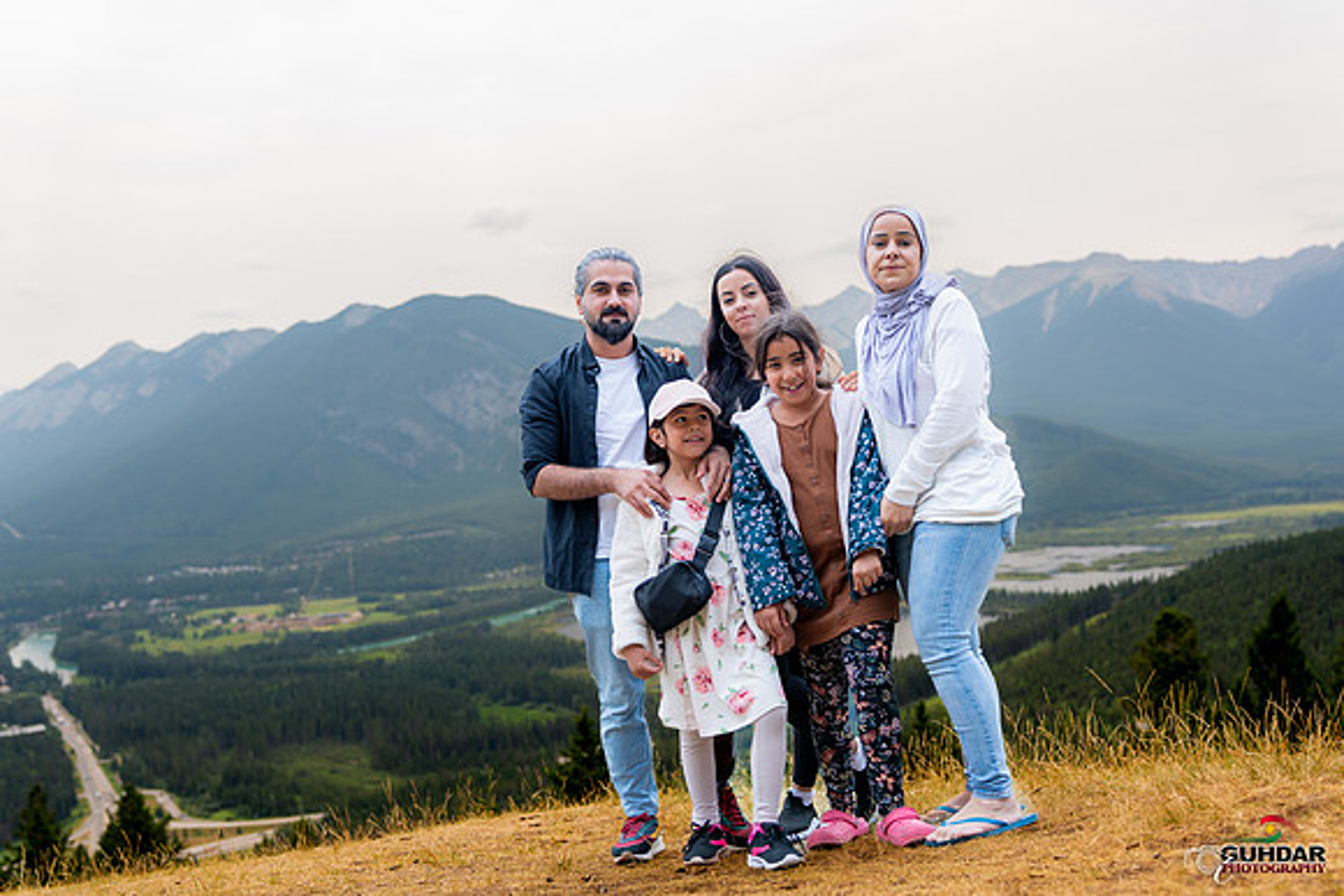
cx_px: 672
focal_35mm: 35
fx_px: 1307
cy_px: 448
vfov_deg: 37.9
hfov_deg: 54.4
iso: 200
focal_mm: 35
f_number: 2.8
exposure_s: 1/1600
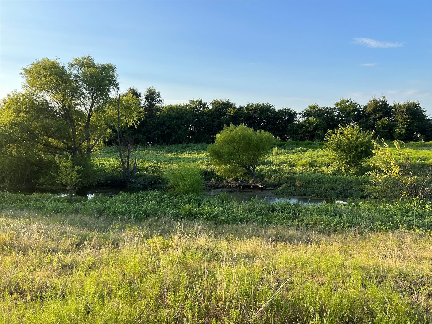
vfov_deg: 53.1
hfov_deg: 67.3
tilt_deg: -4.4
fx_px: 324
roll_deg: +1.5
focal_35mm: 26
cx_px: 216
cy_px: 162
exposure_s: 1/1621
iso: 50
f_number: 1.5
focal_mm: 5.7
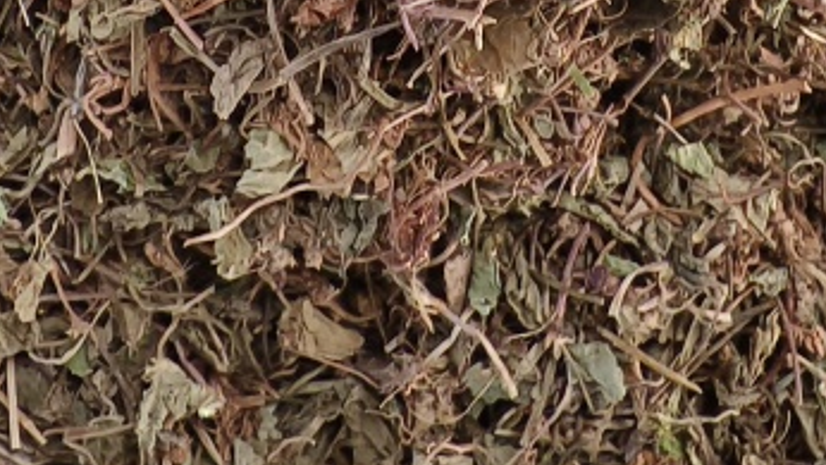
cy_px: 0
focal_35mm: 63
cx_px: 370
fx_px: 1380
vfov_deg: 18.6
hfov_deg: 33.3
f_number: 2
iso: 1304
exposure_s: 1/50
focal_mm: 2.32
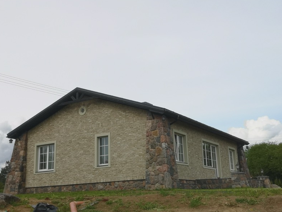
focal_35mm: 45
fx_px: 367
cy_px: 104
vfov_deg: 32.2
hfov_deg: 42.1
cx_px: 143
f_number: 1.8
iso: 50
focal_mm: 5.58
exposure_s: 1/3115
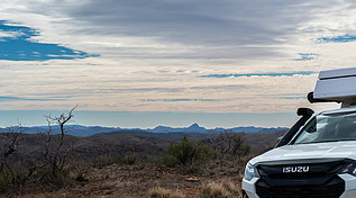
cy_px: 131
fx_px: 687
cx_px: 261
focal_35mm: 73
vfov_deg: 16.3
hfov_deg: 28.7
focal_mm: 38
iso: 100
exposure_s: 1/320
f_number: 8
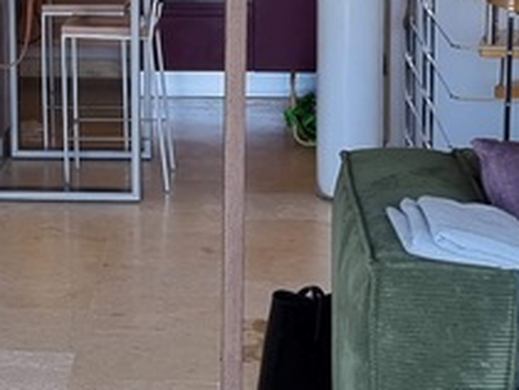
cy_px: 42
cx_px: -2
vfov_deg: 12.6
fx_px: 1756
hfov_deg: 16.5
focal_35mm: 117
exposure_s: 1/100
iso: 50
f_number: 1.8
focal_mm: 6.7
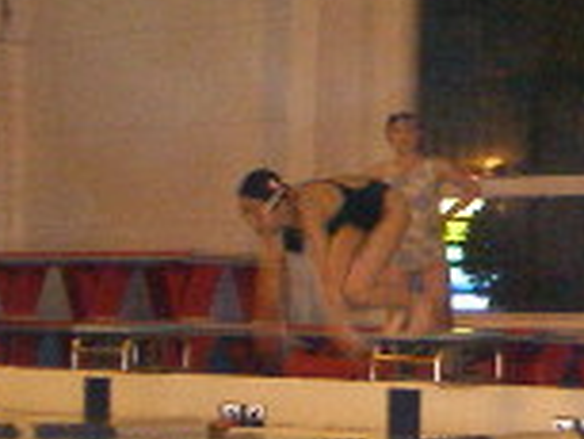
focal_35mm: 159
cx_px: 985
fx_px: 2685
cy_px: 336
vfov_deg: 9.3
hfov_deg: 11.7
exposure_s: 1/40
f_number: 3.3
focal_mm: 6.3
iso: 400
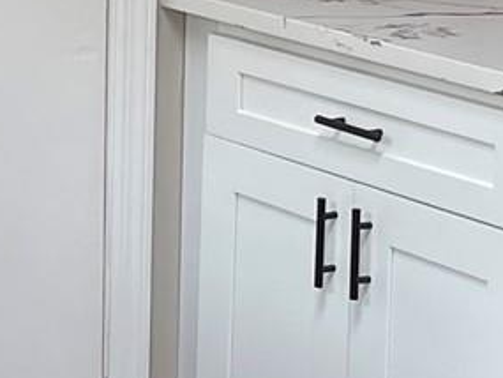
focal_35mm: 187
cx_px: -364
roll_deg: -0.1
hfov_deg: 10.1
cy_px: -246
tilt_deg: -5.3
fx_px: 2718
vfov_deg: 7.8
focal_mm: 5.1
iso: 64
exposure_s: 1/121
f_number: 1.6
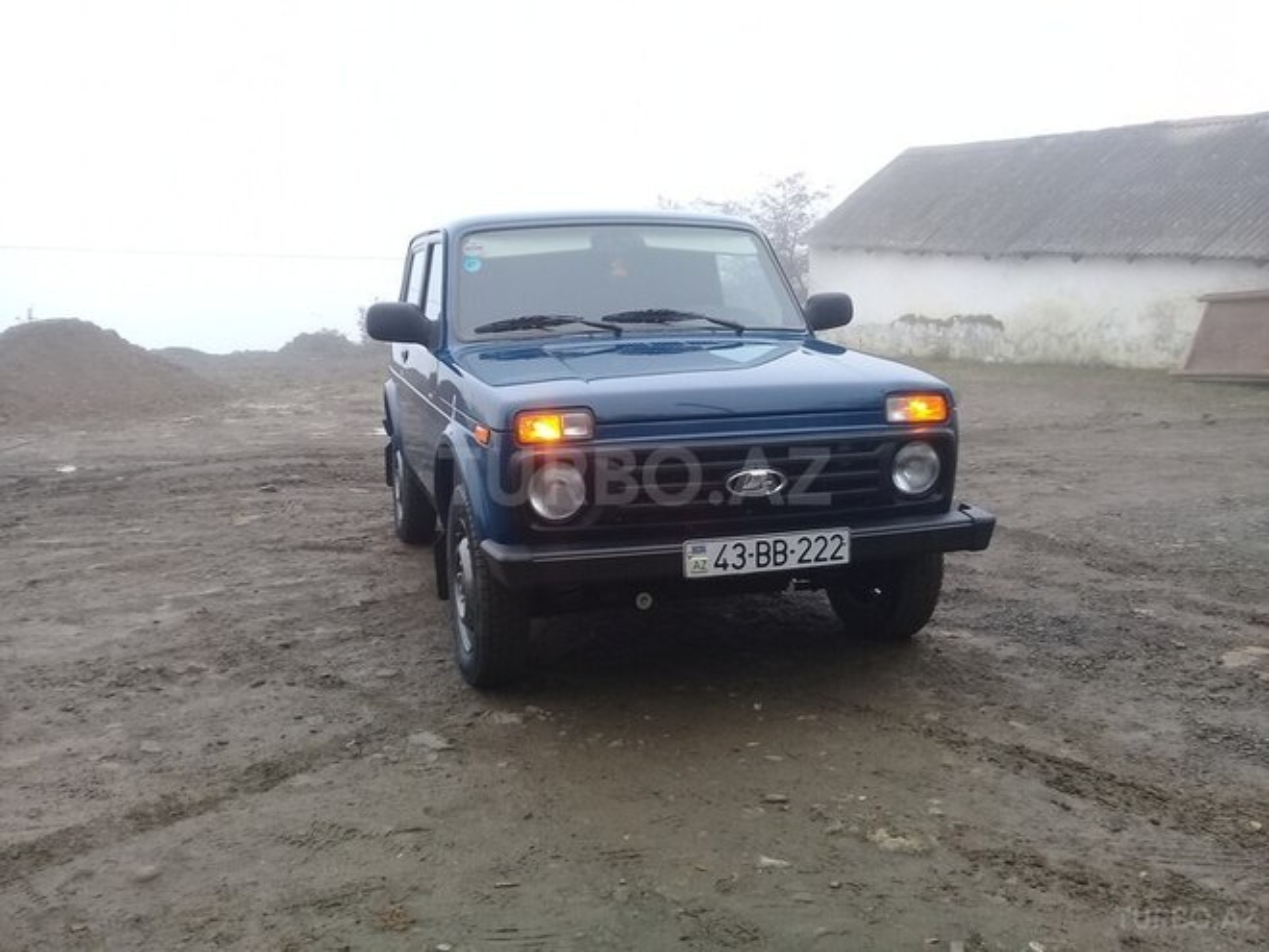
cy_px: 476
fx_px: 1136
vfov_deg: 45.4
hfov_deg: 58.4
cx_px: 634
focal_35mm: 31
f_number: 2.2
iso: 50
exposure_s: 1/100
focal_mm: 3.3
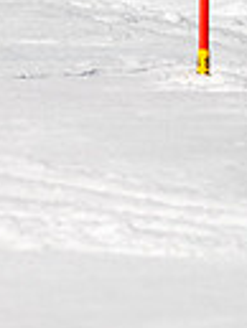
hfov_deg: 0.4
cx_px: -575
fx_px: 31686
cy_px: -119
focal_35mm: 3336
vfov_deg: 0.6
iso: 200
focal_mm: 560
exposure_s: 1/2000
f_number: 8
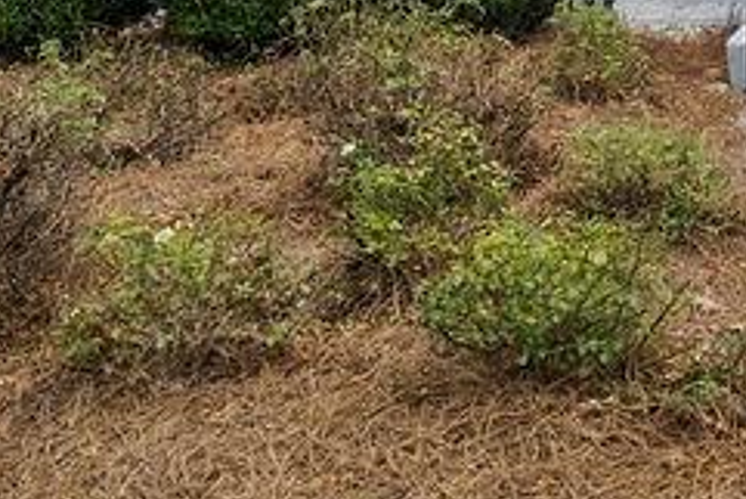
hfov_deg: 17.7
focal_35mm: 102
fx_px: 2115
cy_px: -352
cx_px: 1148
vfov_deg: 12.5
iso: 400
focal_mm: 24
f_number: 5.6
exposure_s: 1/640
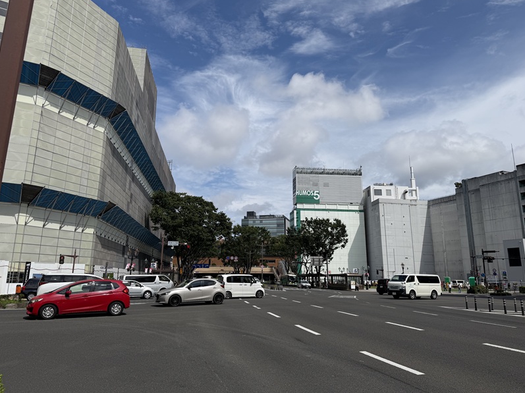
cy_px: 190
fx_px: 379
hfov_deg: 69.4
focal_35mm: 25
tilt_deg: +12.7
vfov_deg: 54.8
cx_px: 263
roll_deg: -0.6
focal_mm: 6.76
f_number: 1.78
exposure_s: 1/9091
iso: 80
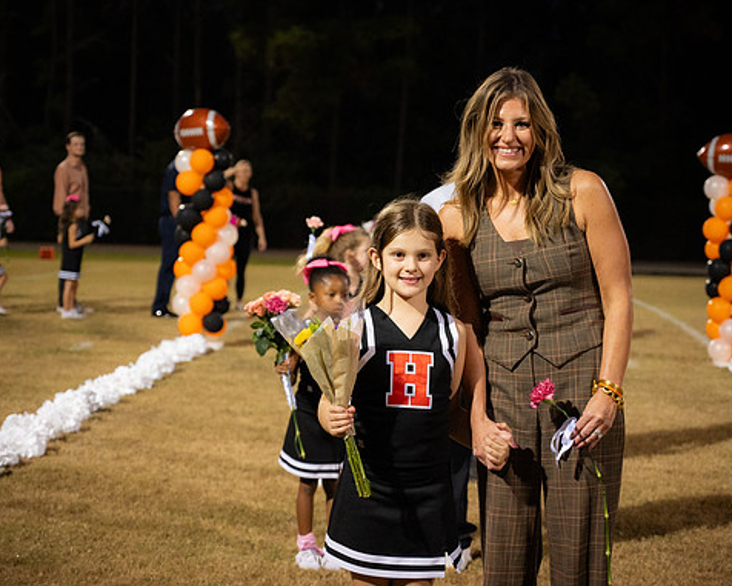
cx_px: 375
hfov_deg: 23.8
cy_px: 294
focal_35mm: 80
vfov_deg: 19.2
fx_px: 1734
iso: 3200
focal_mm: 70
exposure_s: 1/250
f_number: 4
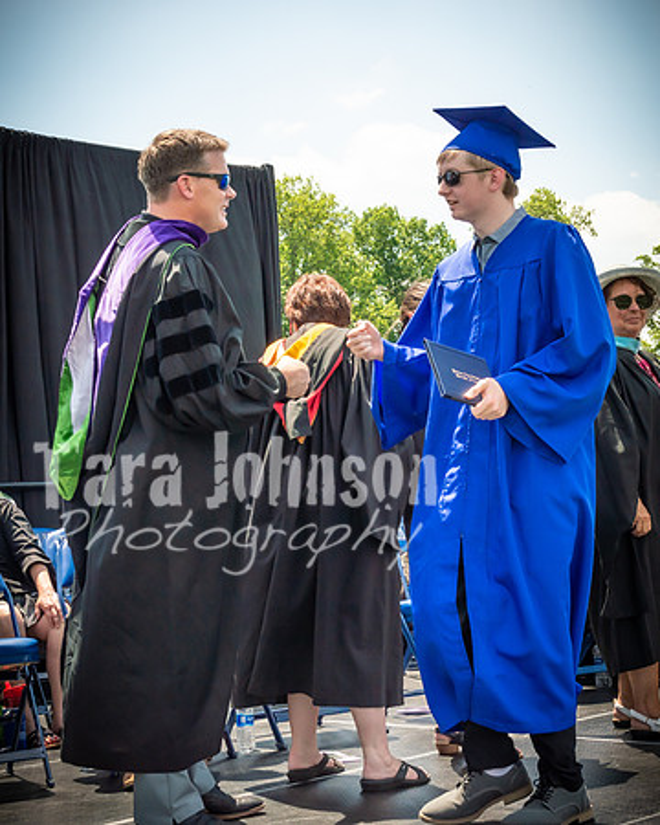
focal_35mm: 68
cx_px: 330
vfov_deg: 28.0
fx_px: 1652
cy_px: 412
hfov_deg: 22.6
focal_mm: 32
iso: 200
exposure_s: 1/800
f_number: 7.1
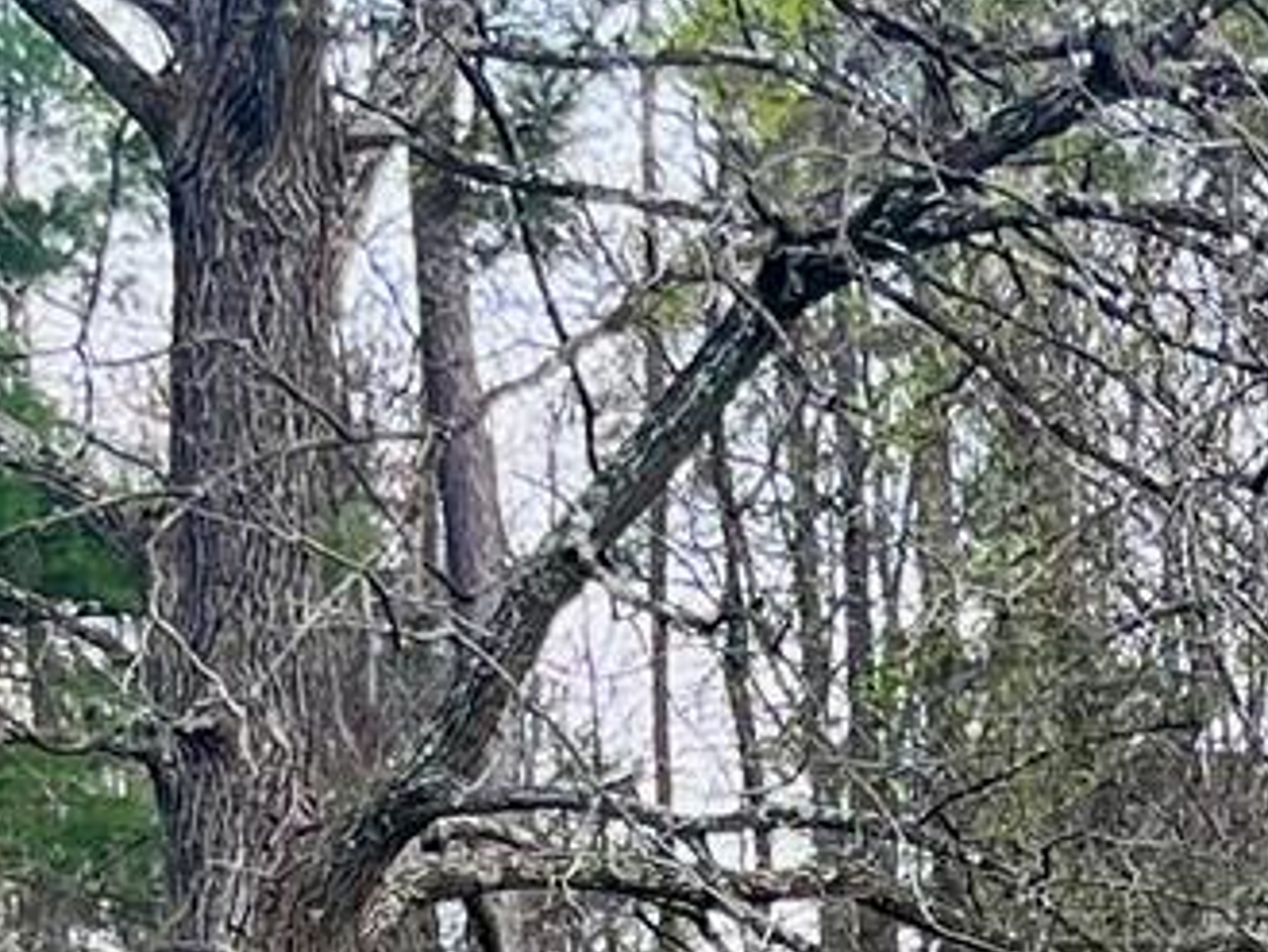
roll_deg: +1.0
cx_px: 2636
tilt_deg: -5.7
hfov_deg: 11.0
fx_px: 5936
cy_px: 2320
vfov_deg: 8.4
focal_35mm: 162
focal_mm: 5.1
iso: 50
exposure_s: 1/510
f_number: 1.6
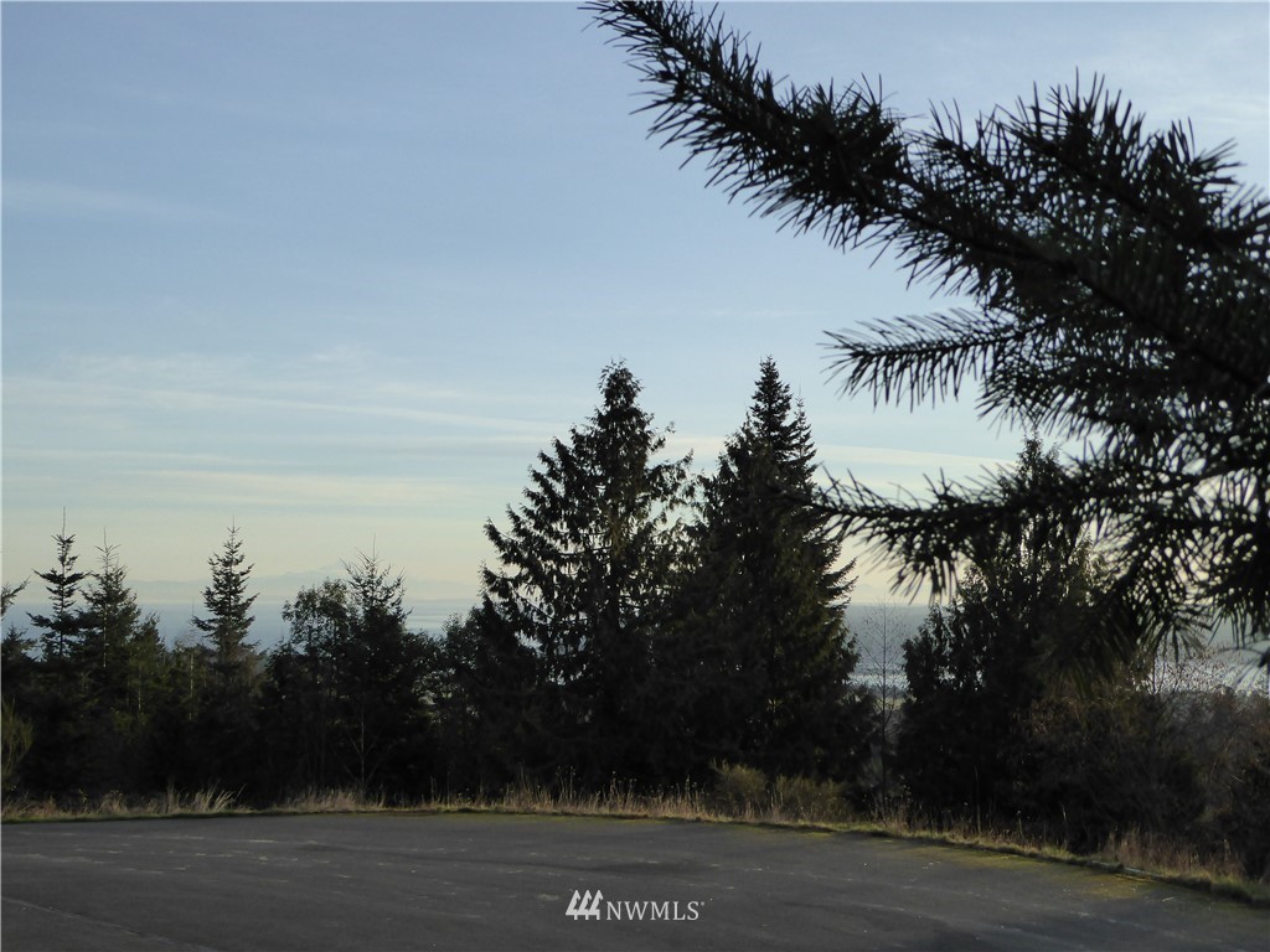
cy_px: 476
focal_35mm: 46
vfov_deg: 31.5
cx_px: 635
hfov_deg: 41.2
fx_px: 1688
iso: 200
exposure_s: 1/640
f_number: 3.9
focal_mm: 7.8
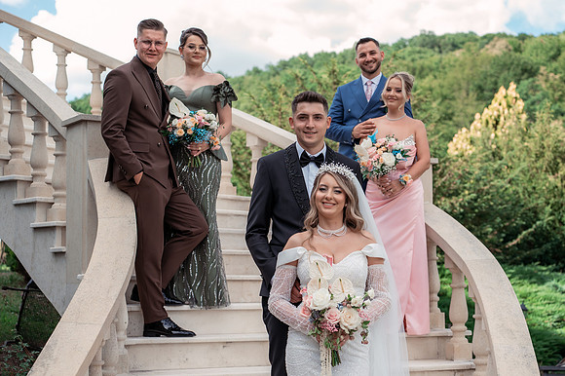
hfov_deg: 33.4
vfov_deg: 22.6
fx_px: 938
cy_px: 221
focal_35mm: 60
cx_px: 334
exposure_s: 1/500
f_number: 3.2
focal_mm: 50
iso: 160
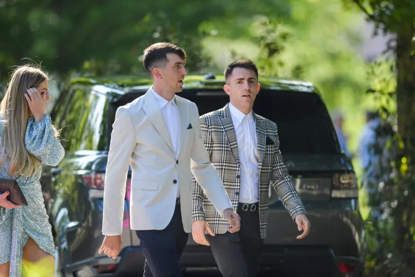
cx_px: 208
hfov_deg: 5.2
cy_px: 138
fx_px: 4612
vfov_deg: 3.4
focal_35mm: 400
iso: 320
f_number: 3.5
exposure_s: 1/800
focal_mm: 400
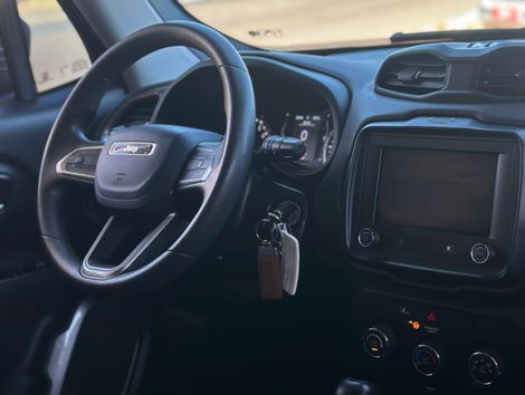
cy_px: 198
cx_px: 262
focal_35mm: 48
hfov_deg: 39.6
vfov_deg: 30.3
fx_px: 729
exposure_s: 1/213
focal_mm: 6.86
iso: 80
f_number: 1.78
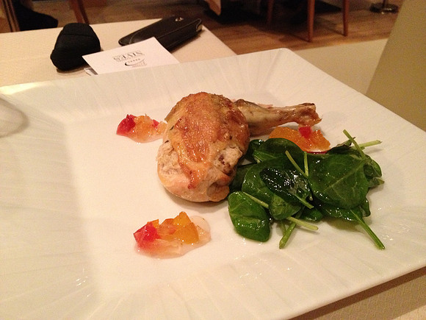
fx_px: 431
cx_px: 213
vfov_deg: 40.7
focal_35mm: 35
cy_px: 160
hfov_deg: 52.6
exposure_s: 1/15
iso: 500
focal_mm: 4.28
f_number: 2.4
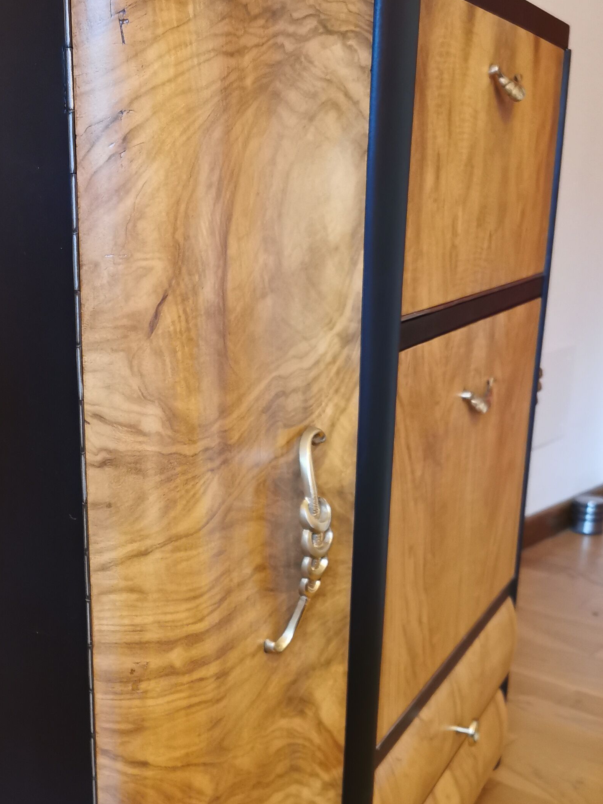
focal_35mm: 47
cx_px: 137
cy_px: 555
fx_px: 1092
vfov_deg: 39.8
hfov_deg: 30.3
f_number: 1.6
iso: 400
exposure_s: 1/33.3
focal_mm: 5.56
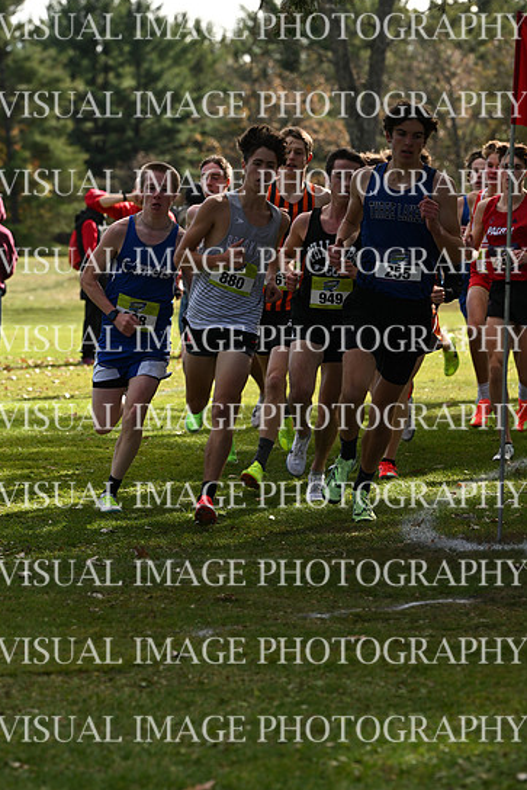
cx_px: 248
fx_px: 3511
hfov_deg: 8.6
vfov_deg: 12.8
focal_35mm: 160
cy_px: 378
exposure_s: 1/400
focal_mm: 150
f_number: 5.6
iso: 125
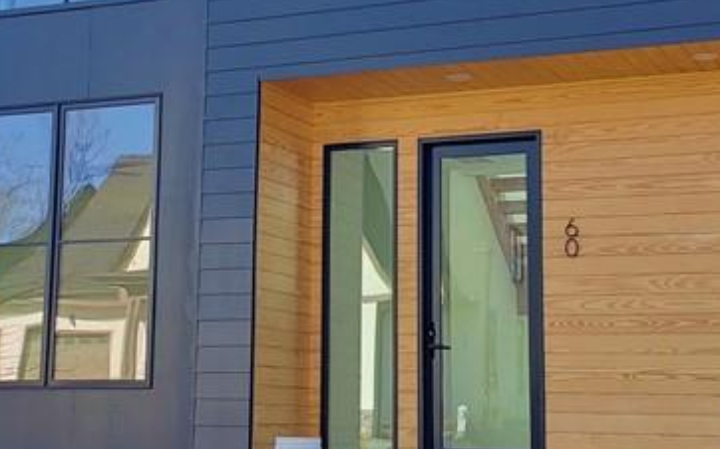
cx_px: 267
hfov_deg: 26.4
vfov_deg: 16.7
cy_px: 145
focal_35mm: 78
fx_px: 1530
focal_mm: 4.3
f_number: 2.4
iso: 50
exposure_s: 1/649
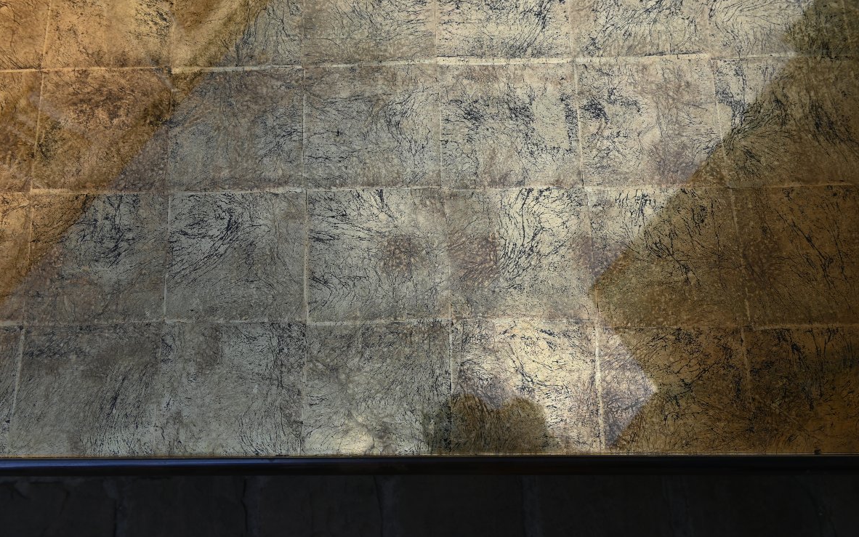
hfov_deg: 62.5
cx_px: 435
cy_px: 266
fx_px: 708
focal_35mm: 30
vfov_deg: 41.5
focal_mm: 19.5
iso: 100
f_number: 6.3
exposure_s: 1/320
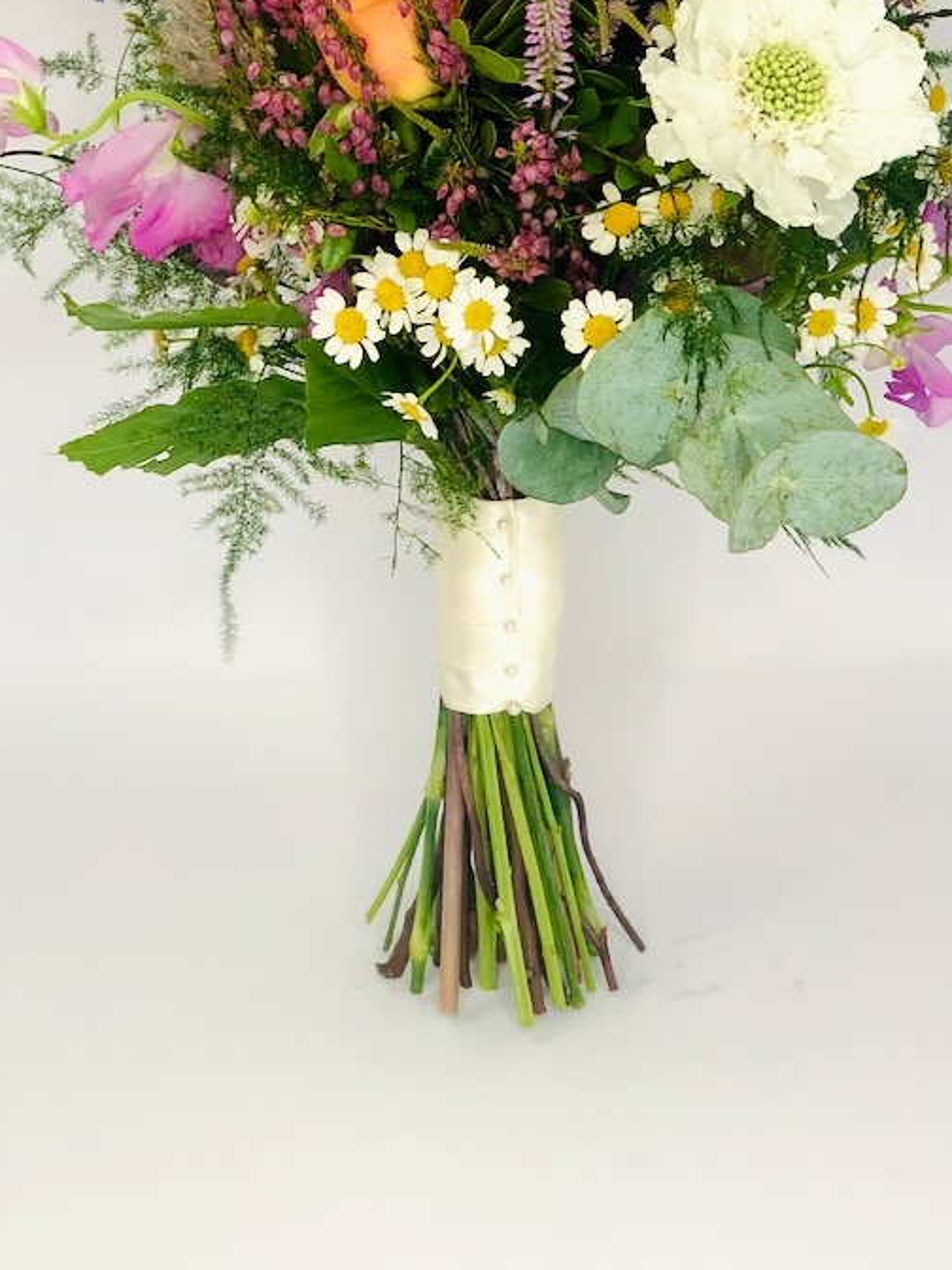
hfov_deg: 14.9
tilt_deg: -18.1
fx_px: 3630
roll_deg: +0.4
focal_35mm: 99
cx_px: 506
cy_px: 79
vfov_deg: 19.4
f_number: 2.4
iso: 20
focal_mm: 6
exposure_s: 1/50
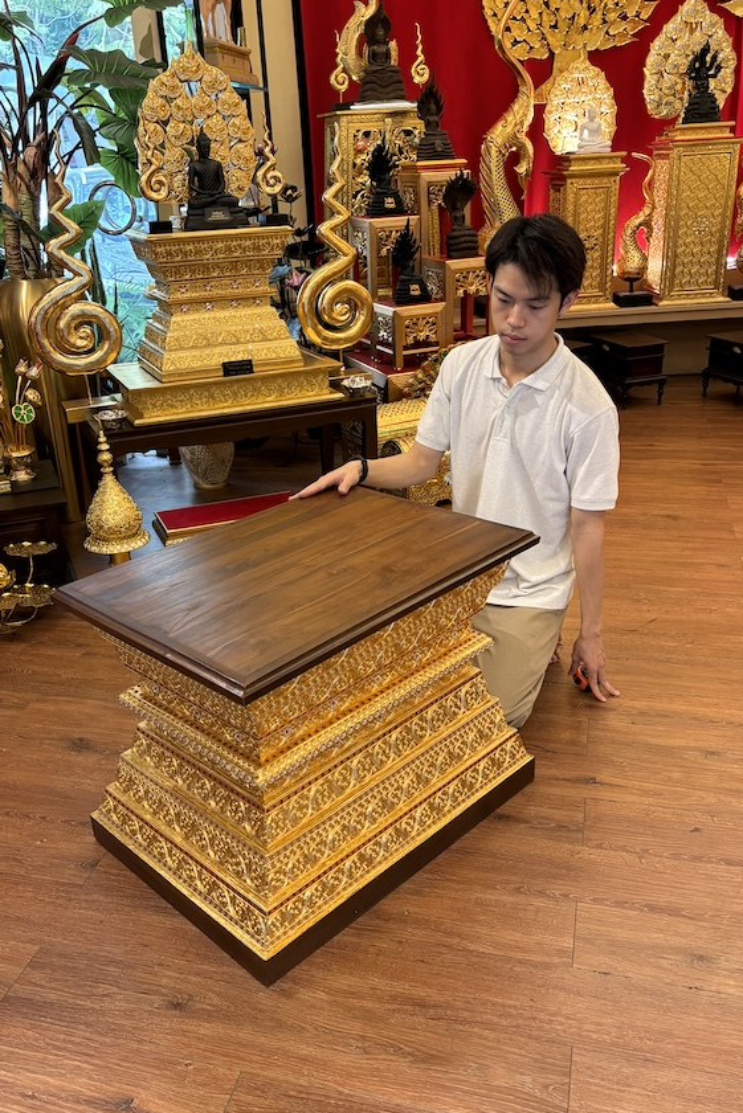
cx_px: 348
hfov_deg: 43.6
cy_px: 558
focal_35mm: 30
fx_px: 928
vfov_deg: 61.9
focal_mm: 5.96
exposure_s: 1/50
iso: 200
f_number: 1.6
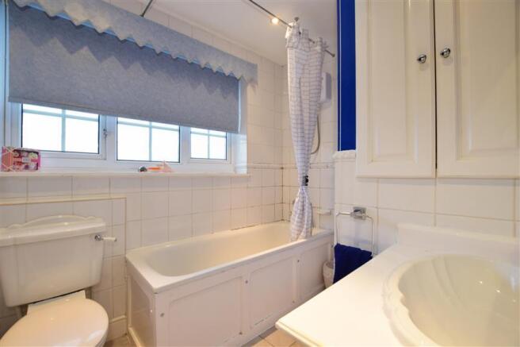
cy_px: 174
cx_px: 260
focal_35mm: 15
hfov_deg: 100.4
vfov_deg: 77.3
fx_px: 217
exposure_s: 1/5
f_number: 18
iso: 400
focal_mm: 10
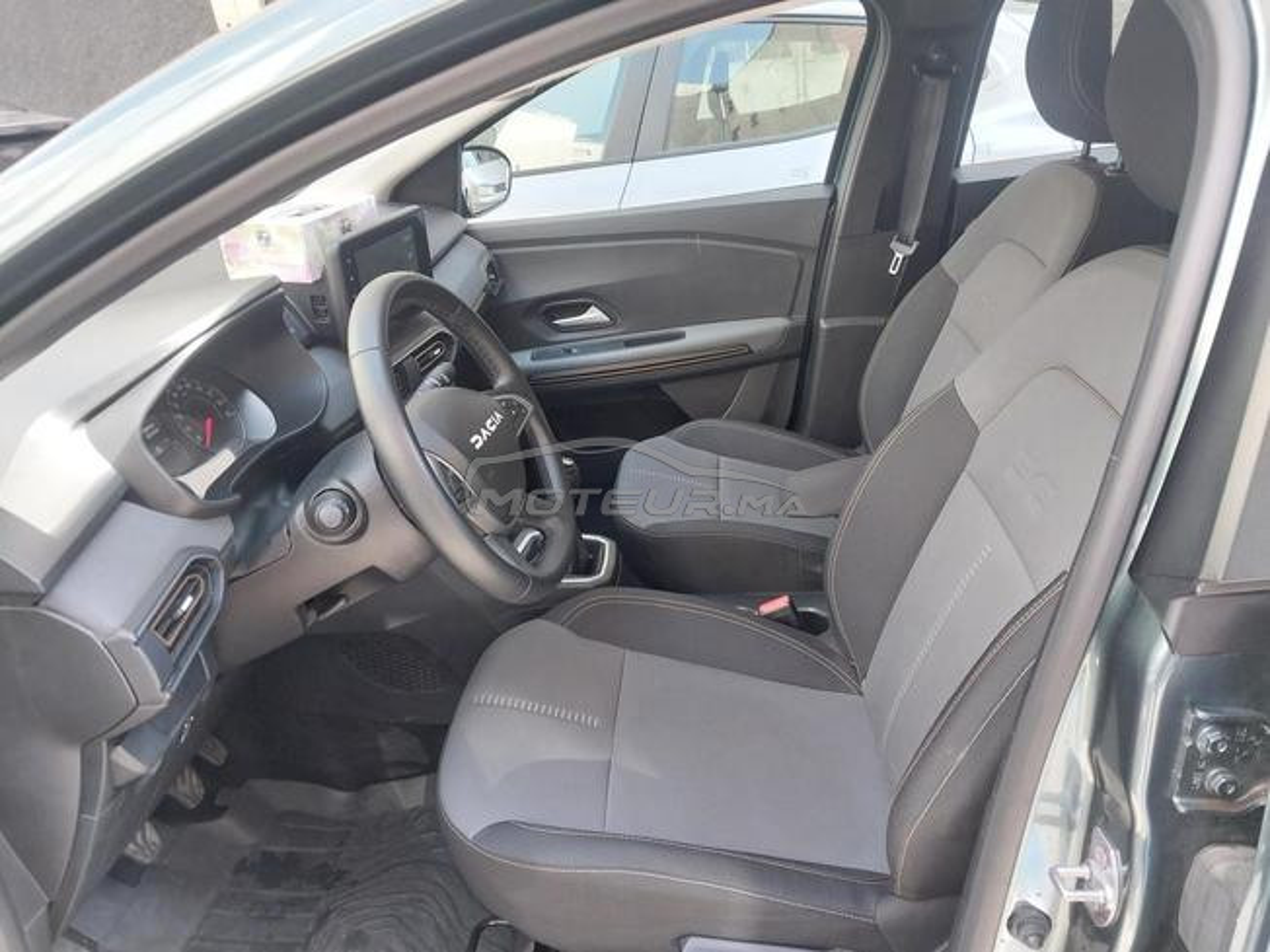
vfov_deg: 53.1
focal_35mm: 26
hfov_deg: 67.3
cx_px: 635
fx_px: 954
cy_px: 476
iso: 100
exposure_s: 1/60
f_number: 1.8
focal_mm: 4
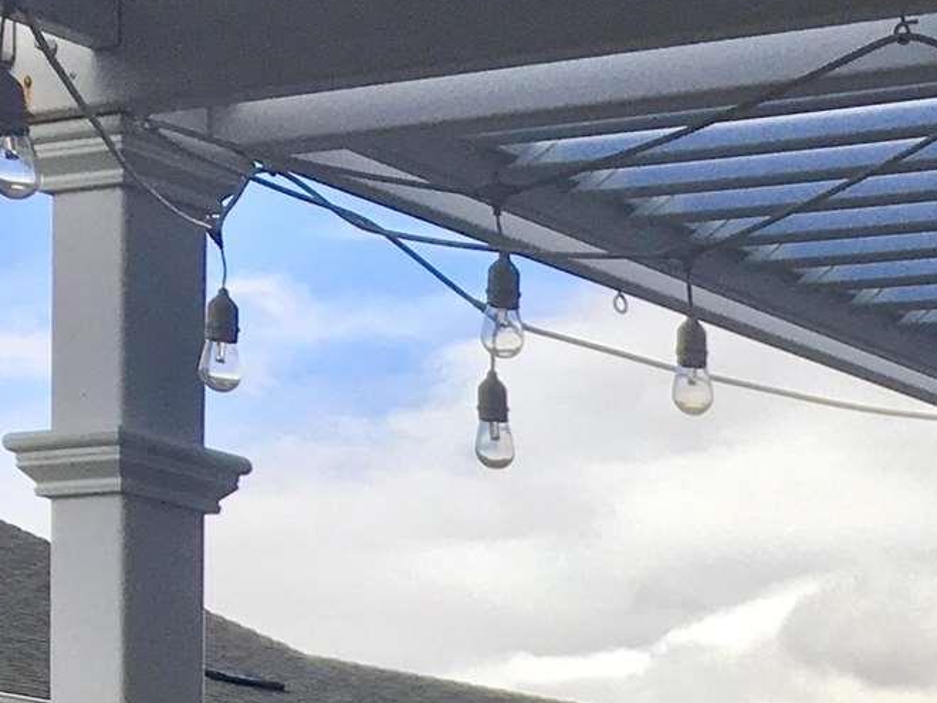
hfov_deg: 13.2
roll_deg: -2.6
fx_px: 3654
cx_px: 1670
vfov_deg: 9.9
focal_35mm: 135
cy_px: 1569
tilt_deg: -3.9
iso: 25
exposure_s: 1/1202
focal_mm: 4.15
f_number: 2.2
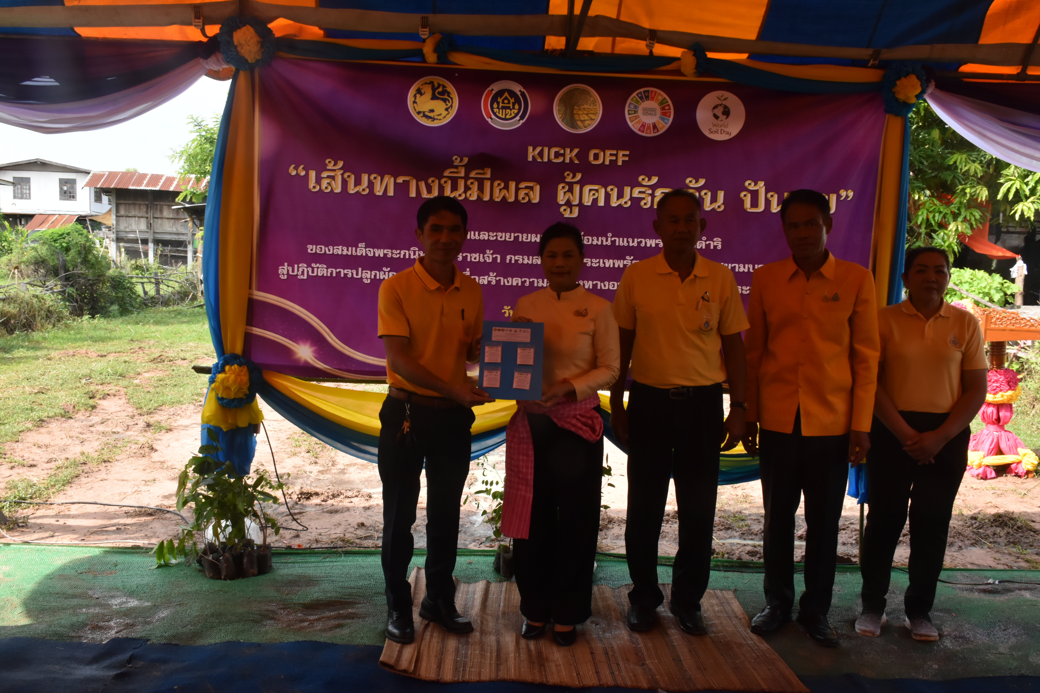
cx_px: 520
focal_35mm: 30
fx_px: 867
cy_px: 346
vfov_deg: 43.6
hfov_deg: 61.9
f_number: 14
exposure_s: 1/200
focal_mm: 20
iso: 800
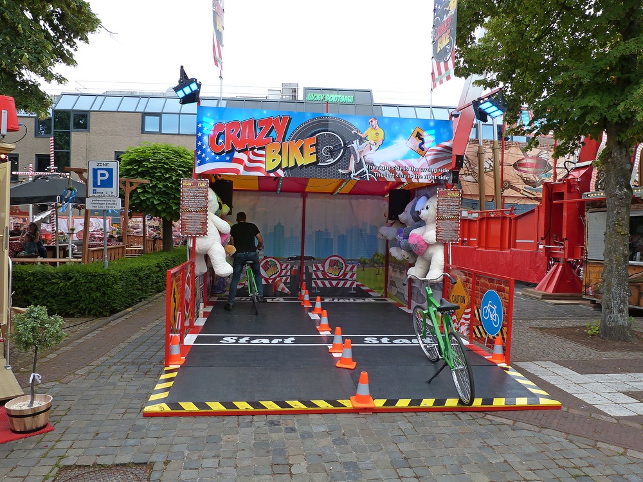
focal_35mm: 25
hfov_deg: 69.4
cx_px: 322
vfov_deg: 54.9
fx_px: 464
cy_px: 241
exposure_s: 1/125
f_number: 4
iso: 100
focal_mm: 4.5
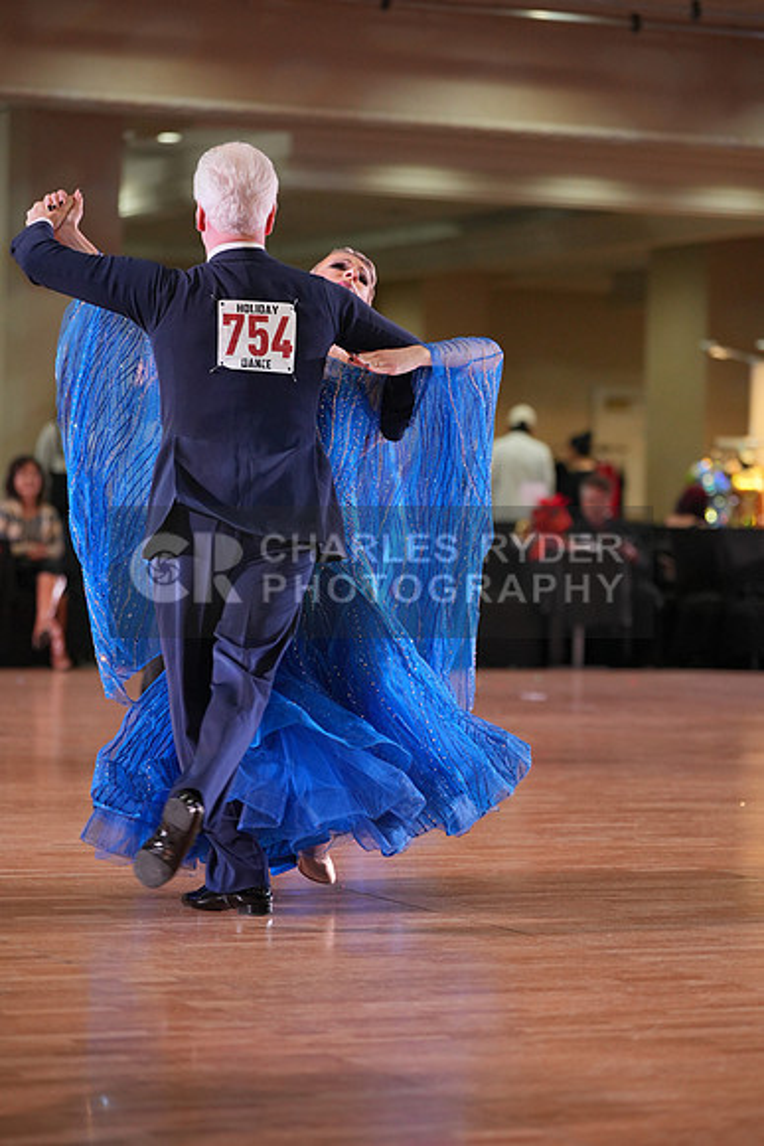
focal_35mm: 111
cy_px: 573
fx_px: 3531
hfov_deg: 12.3
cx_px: 382
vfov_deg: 18.4
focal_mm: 111
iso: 1600
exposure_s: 1/500
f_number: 2.8
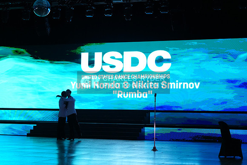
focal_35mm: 70
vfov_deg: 19.5
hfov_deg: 28.8
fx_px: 480
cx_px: 124
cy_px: 82
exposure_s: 1/500
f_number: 4
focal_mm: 70
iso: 2000
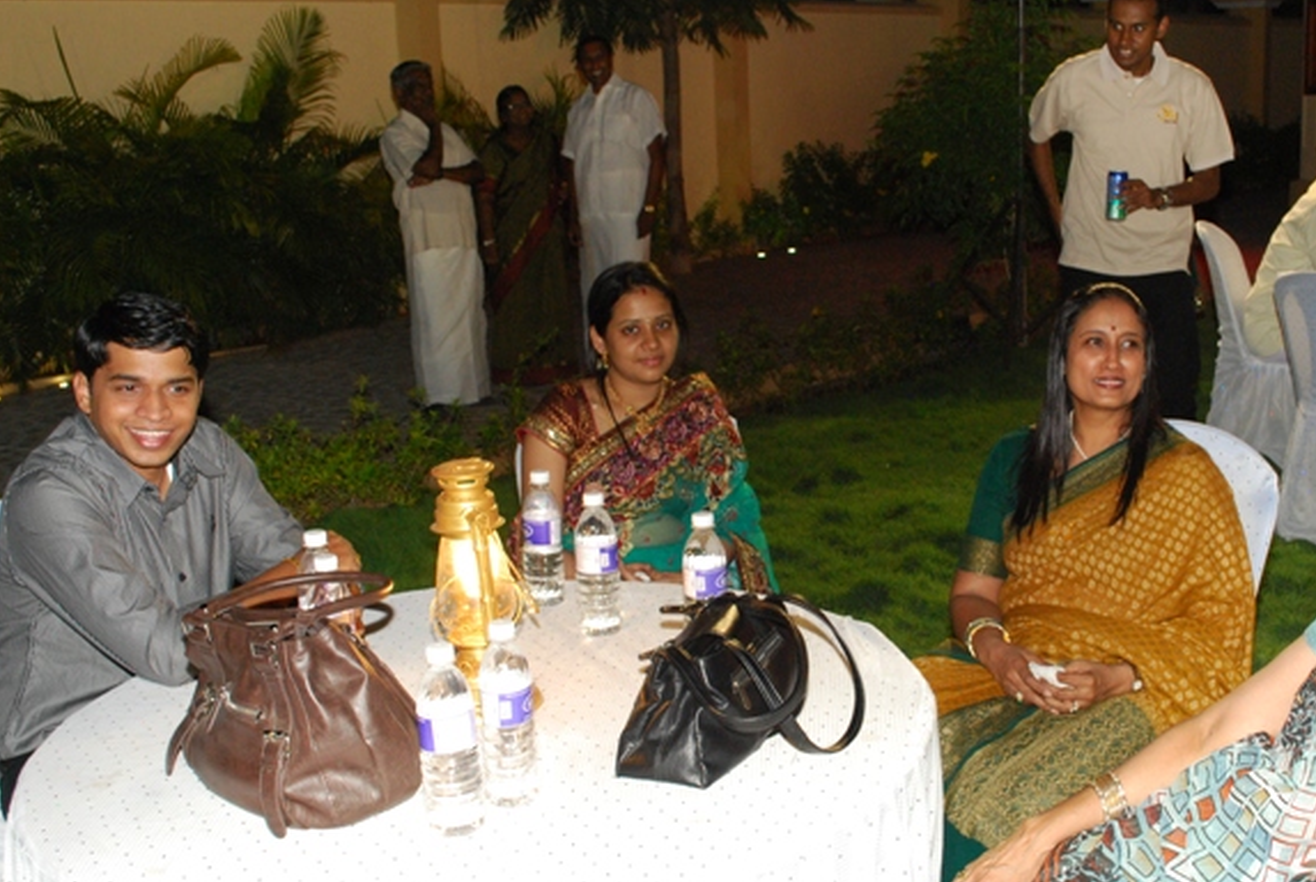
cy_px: 443
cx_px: 773
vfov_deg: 31.3
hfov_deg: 45.2
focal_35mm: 43
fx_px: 1574
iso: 800
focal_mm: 22
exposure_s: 1/60
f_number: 7.1
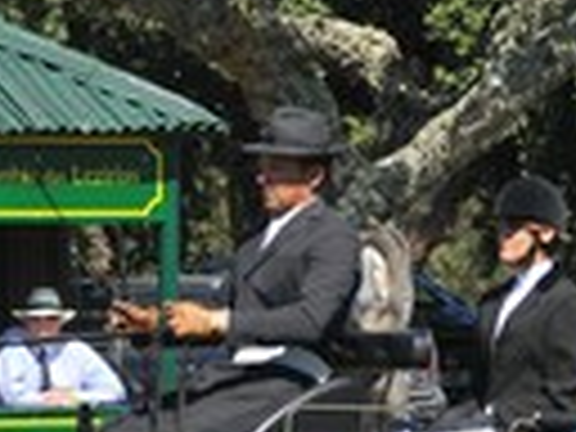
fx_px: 12630
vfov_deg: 2.0
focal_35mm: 759
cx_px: -225
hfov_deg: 2.6
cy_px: 457
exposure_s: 1/800
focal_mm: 150
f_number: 5.6
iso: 320
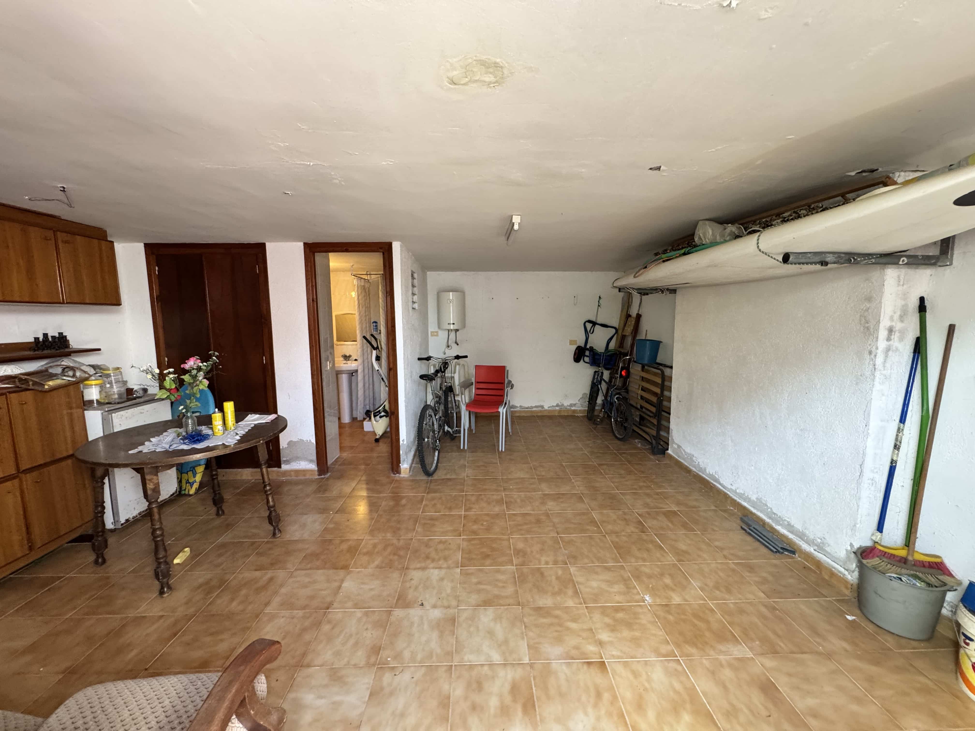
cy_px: 366
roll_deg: +2.5
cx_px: 488
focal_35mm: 14
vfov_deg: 85.7
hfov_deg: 102.1
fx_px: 394
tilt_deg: -7.4
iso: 320
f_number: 2.2
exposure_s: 1/99
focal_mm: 2.22
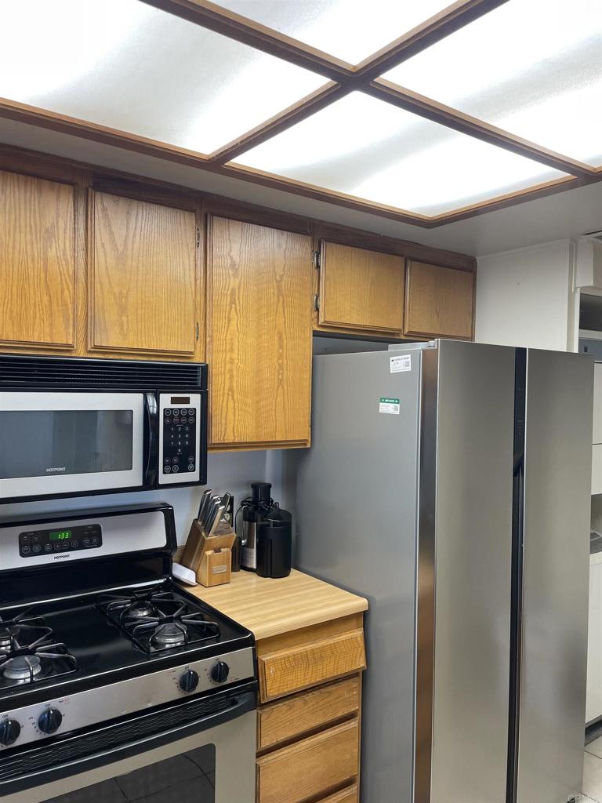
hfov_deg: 53.1
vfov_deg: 67.3
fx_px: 603
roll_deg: -0.5
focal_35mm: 26
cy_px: 402
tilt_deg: -0.5
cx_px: 301
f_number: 1.6
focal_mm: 4.2
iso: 64
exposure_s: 1/60
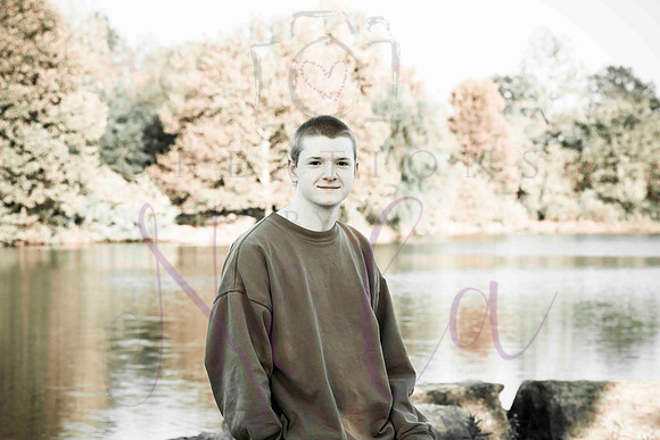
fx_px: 1925
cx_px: 330
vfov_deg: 13.0
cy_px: 220
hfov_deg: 19.5
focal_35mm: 105
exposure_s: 1/400
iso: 400
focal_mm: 105
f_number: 9
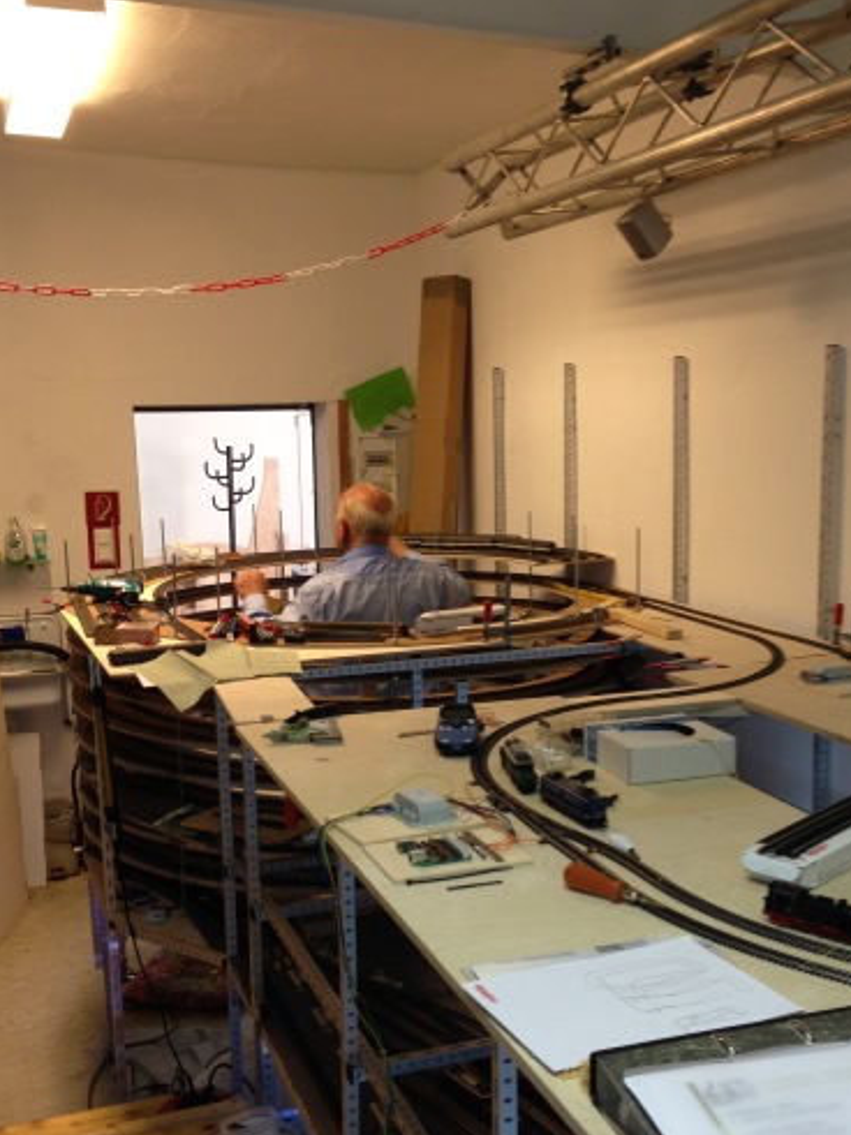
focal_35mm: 43
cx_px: 476
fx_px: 1410
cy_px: 640
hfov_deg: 33.5
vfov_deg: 43.8
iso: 64
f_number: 2.4
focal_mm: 4.13
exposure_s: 1/20
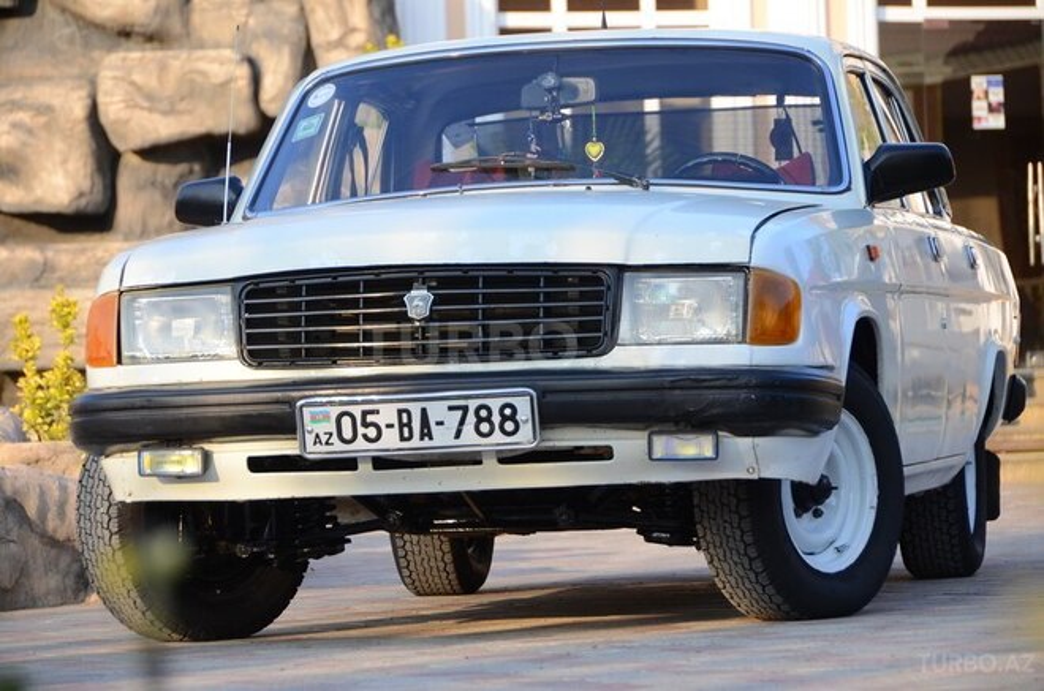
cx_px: 522
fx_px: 5643
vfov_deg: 7.0
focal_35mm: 195
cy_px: 346
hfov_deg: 10.6
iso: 400
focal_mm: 130
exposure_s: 1/500
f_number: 5.6
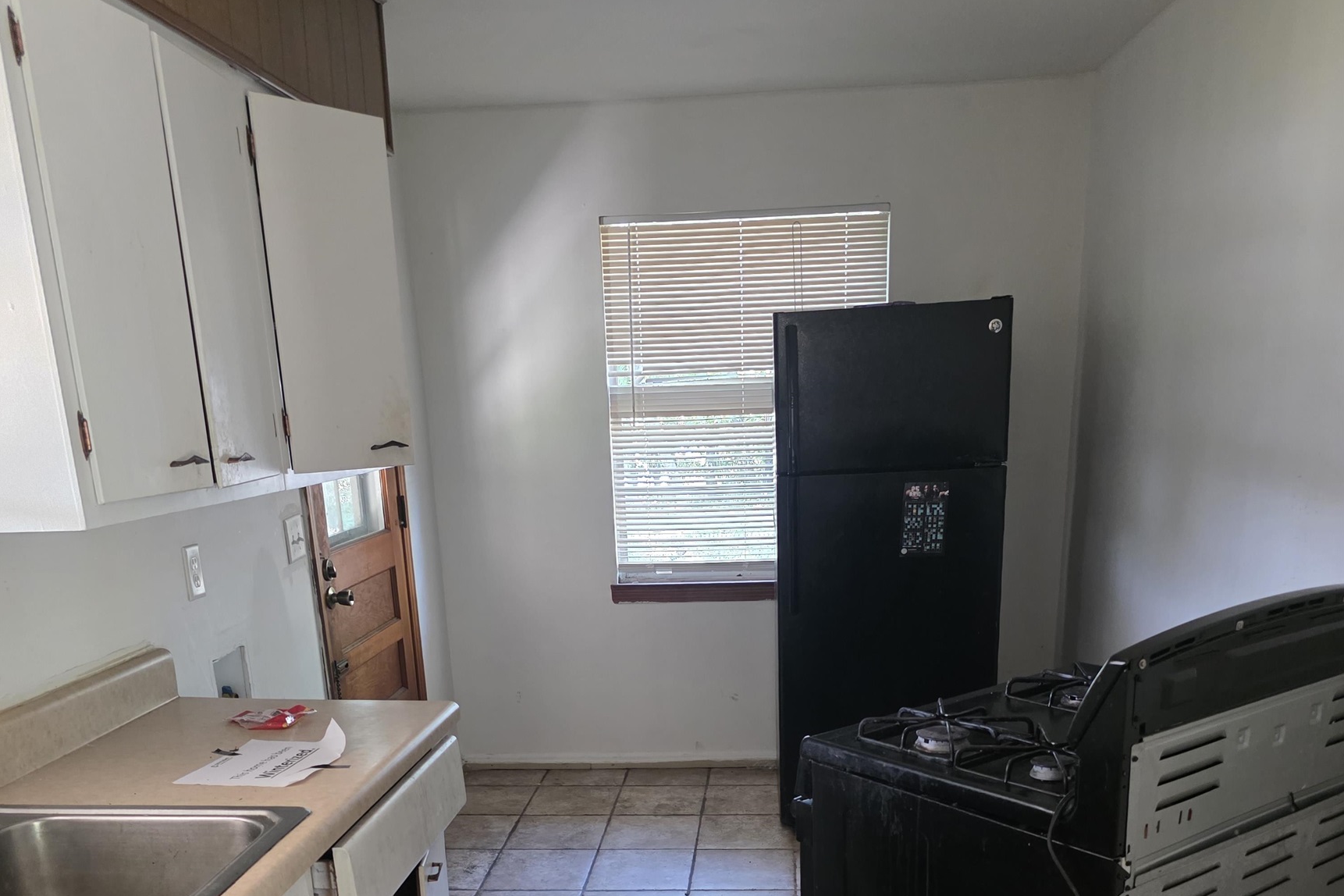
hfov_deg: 58.7
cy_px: 792
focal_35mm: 32
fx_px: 1195
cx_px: 672
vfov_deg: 38.5
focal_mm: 6.3
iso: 800
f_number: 1.7
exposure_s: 1/120
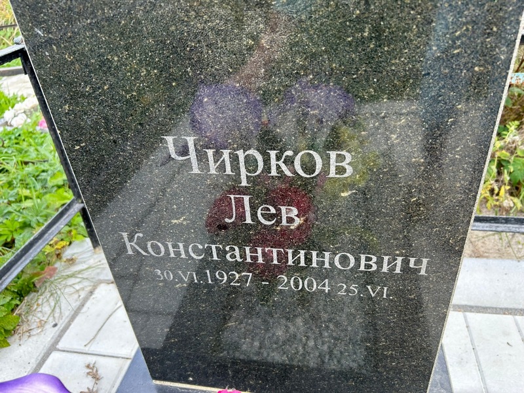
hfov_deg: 67.3
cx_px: 262
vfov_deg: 53.1
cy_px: 196
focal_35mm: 26
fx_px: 394
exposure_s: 1/186
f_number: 1.5
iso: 40
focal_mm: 5.7
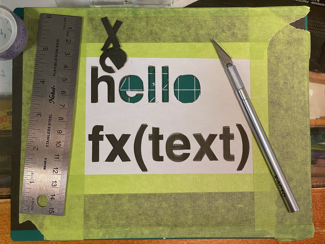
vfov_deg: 28.0
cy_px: 122
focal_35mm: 52
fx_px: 488
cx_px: 162
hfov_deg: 36.8
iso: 250
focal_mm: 6
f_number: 2
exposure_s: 1/60
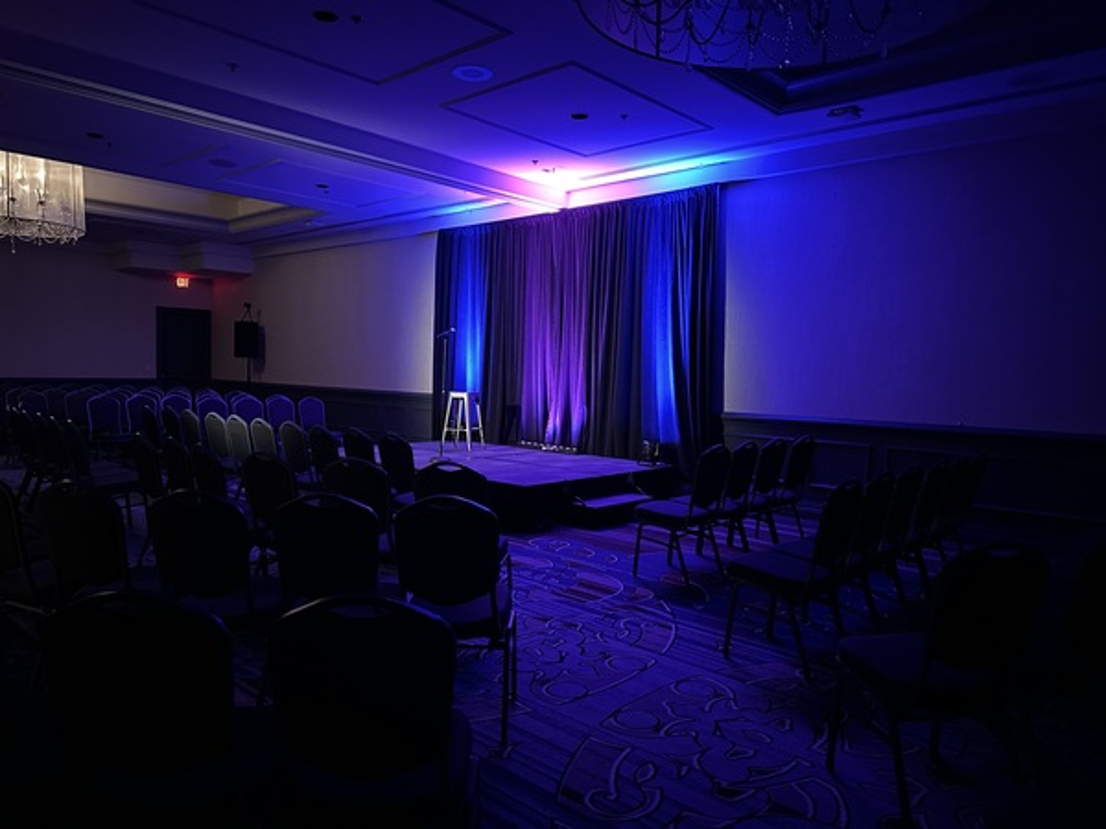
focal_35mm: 24
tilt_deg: -3.7
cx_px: 553
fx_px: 767
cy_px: 414
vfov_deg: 56.8
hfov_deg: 71.6
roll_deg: -2.0
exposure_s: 1/25
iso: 2000
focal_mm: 6.86
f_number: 1.78
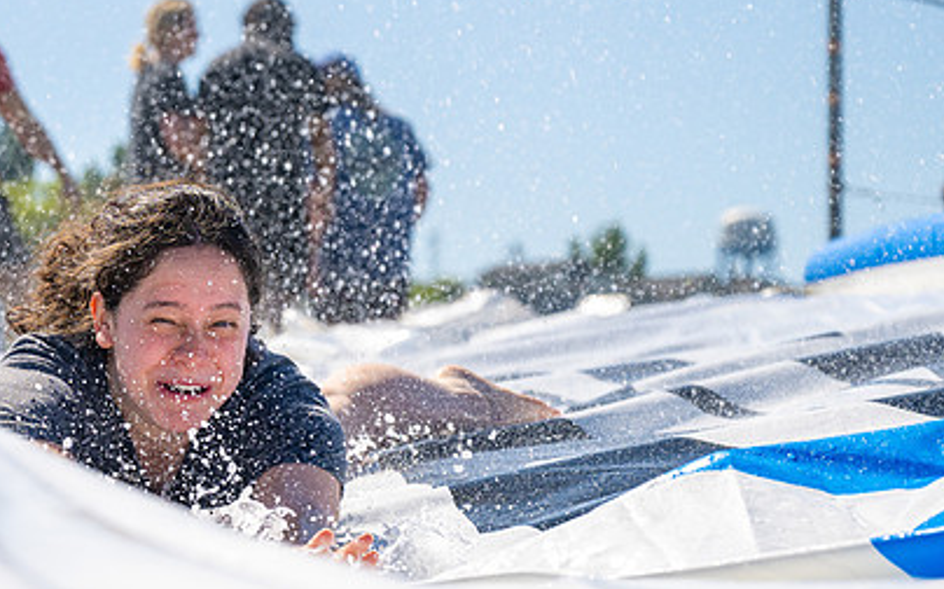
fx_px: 4680
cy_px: 152
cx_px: 227
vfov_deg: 7.2
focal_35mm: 182
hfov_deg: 11.5
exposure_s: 1/1250
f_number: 4
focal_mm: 70
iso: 100
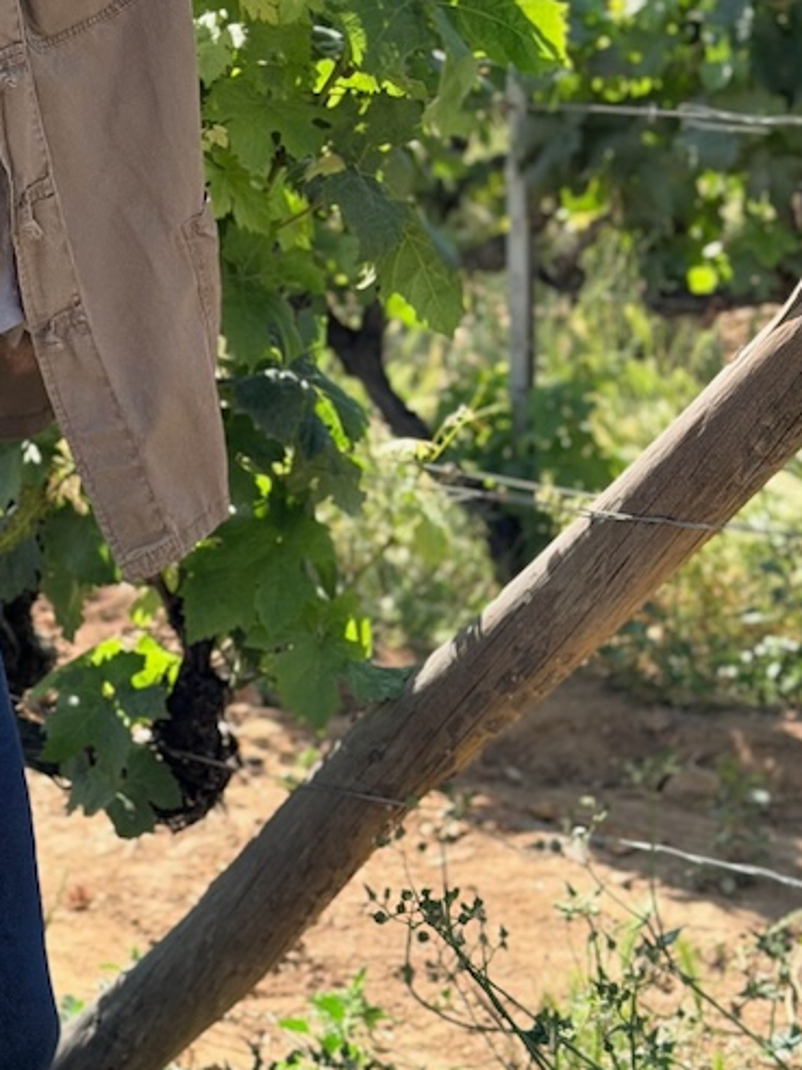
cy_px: 123
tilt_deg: -5.3
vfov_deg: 18.6
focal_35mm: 104
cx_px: -48
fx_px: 3213
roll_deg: +0.5
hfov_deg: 14.0
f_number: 1.78
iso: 100
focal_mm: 6.76
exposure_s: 1/3534
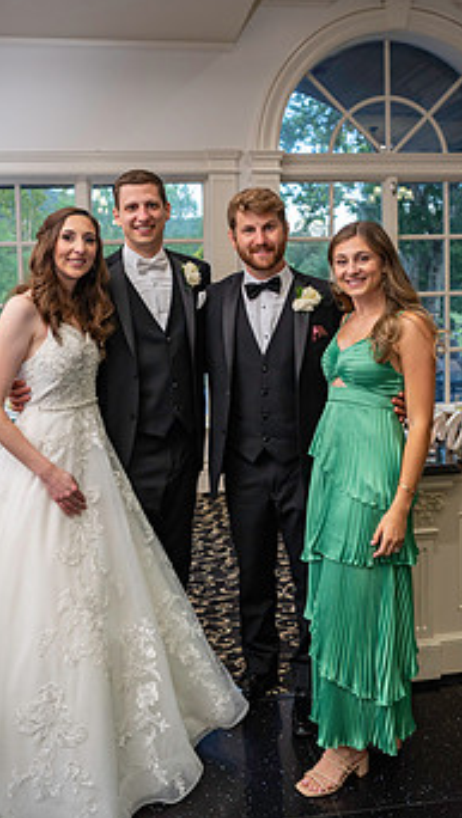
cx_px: 217
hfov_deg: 35.7
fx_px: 717
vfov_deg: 59.1
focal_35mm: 33
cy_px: 340
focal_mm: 24
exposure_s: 1/125
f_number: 3.5
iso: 800
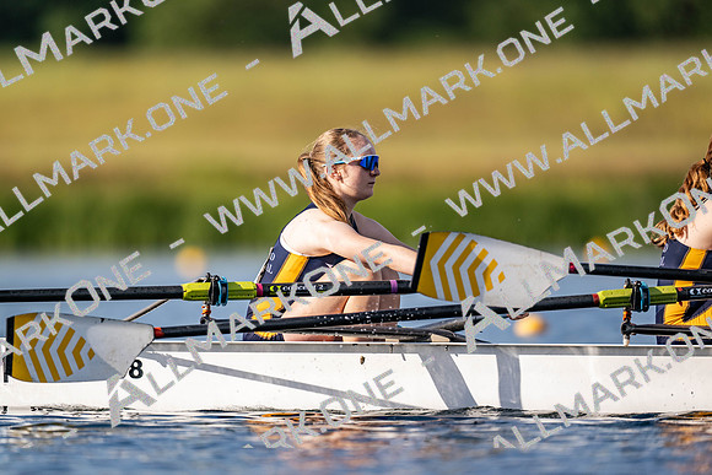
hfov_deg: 3.4
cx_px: 356
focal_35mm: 600
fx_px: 11869
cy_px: 238
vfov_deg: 2.3
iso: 220
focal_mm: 600
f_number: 4
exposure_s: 1/2500
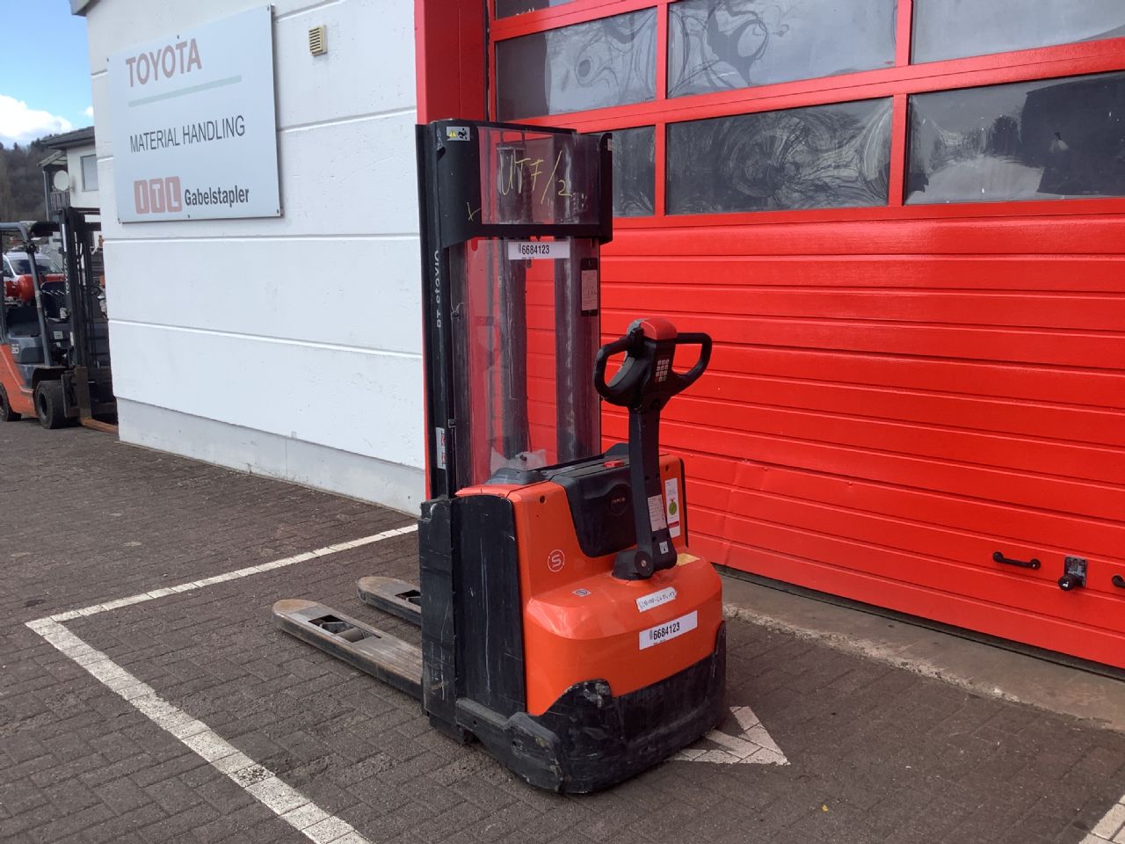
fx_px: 1007
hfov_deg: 58.4
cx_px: 562
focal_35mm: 31
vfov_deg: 45.4
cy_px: 422
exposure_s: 1/381
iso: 25
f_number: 2.4
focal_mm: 3.3
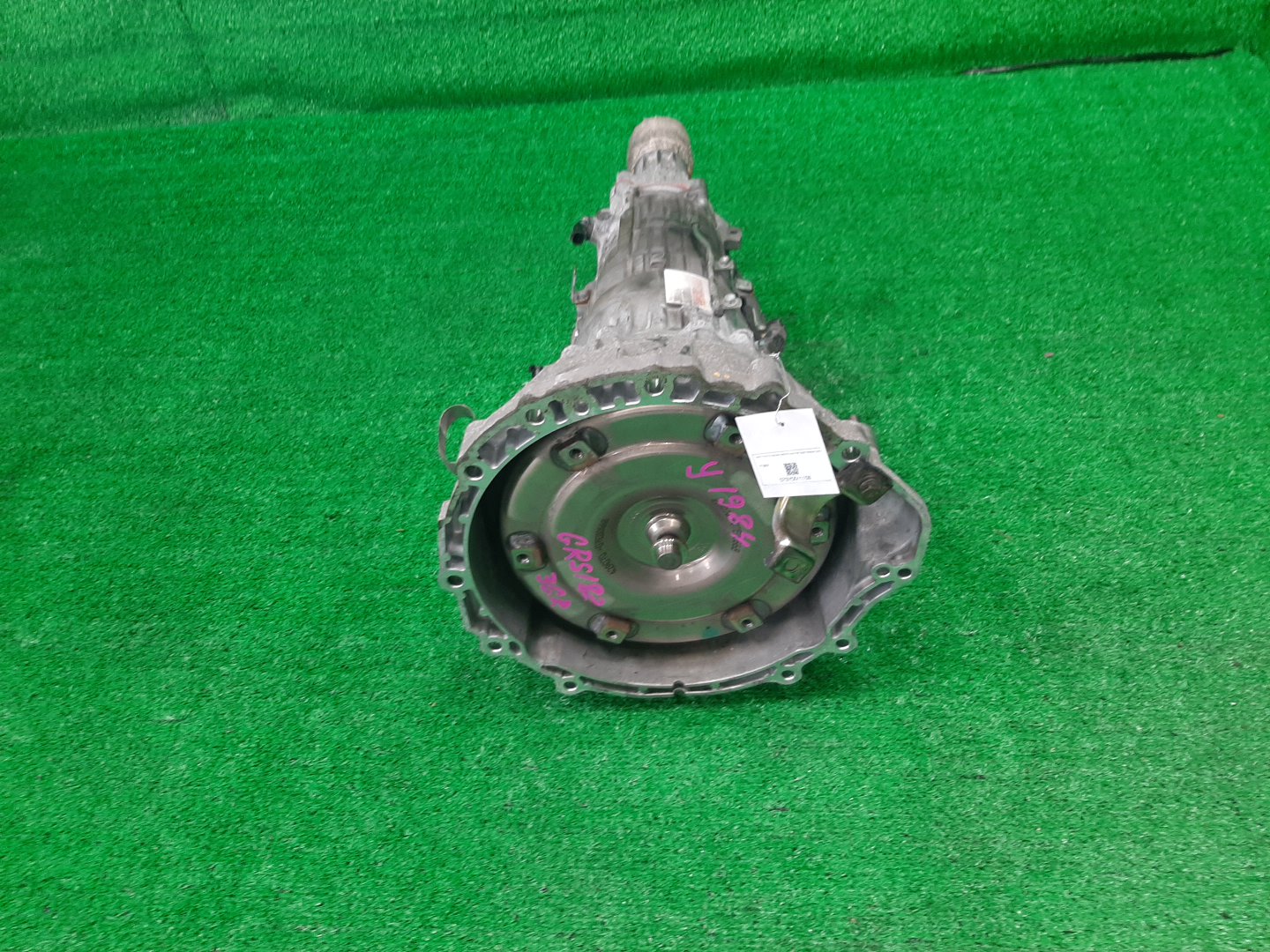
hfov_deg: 67.3
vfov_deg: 53.1
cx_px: 635
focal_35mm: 26
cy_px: 476
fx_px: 954
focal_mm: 3.93
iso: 111
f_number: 1.7
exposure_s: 1/50
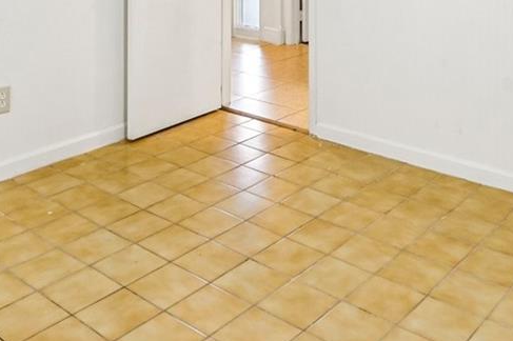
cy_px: -96
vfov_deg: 25.4
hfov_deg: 42.7
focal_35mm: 46
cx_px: 282
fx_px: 655
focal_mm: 14
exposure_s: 1/3.33
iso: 200
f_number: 9
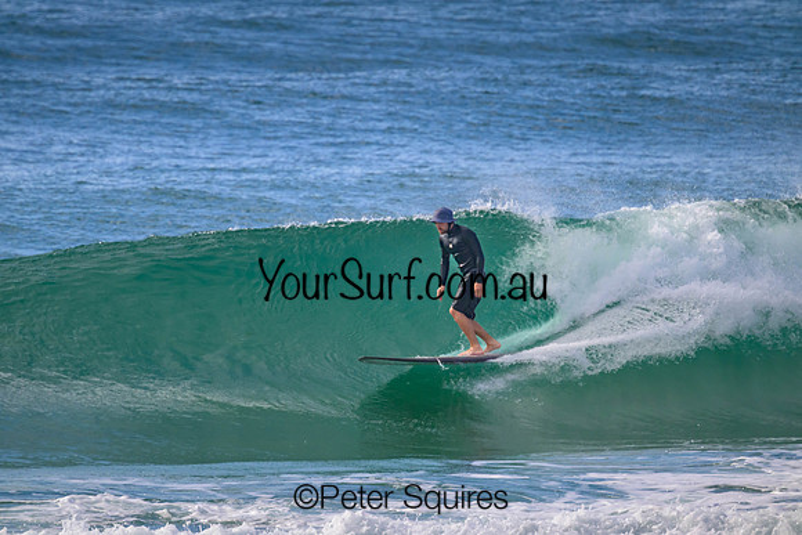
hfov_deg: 2.6
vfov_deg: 1.7
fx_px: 17826
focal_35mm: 800
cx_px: 401
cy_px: 268
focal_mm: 800
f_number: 11
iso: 1400
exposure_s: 1/2000
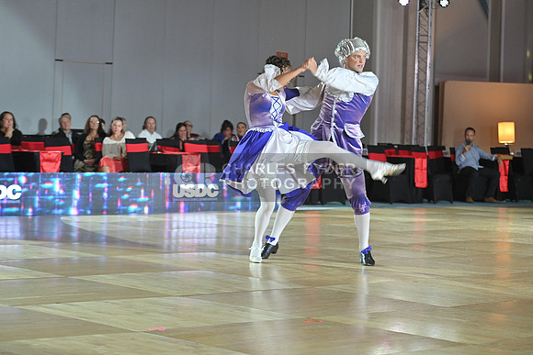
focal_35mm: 95
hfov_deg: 21.5
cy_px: 178
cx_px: 266
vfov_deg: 14.4
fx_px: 1407
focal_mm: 95
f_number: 4
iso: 2000
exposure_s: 1/250
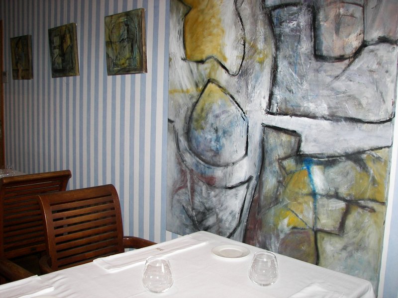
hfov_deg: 51.4
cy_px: 149
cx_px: 199
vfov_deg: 39.7
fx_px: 414
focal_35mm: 36
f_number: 2.8
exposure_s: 1/30
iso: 100
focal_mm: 6
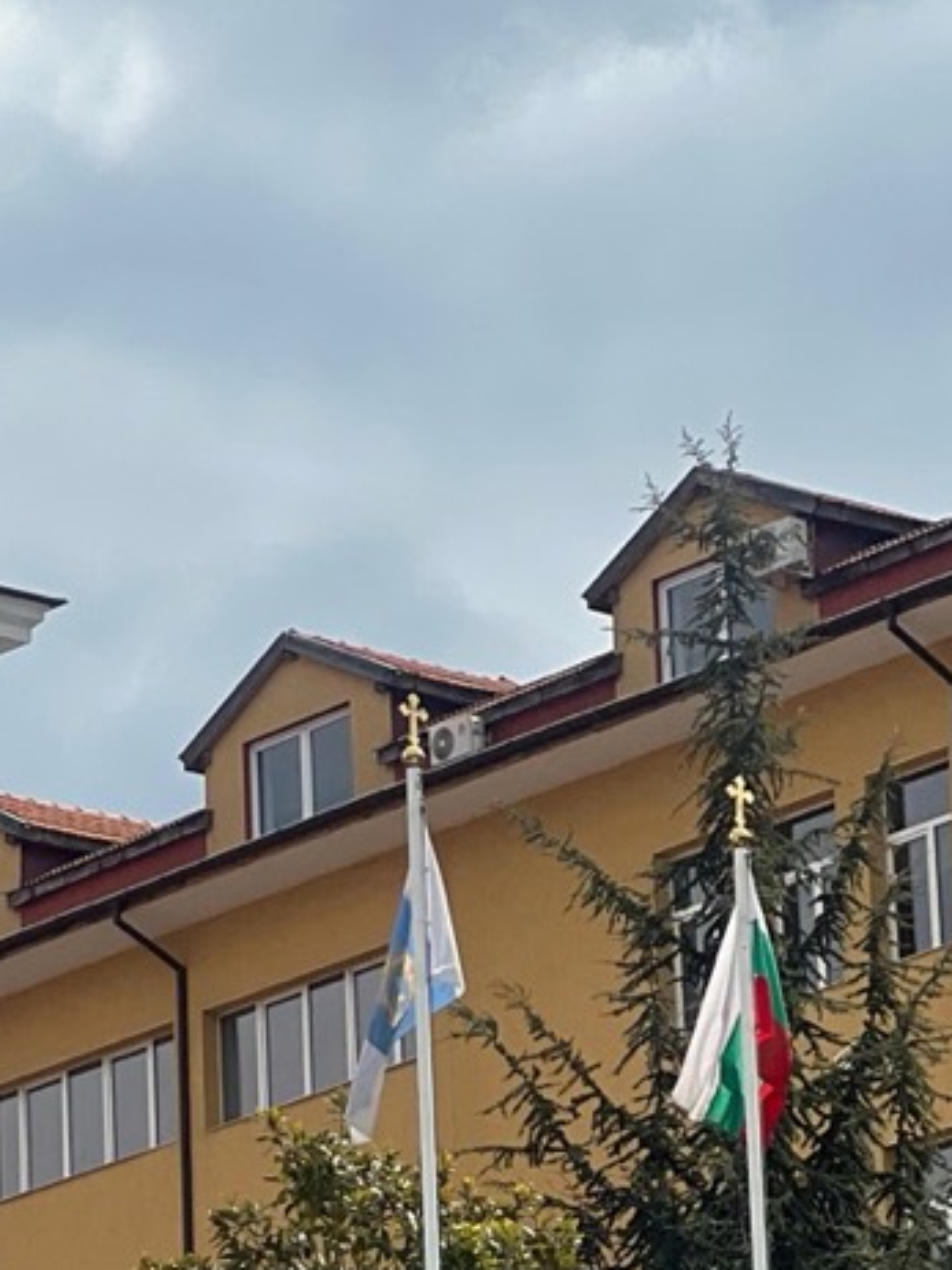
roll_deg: +0.2
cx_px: -368
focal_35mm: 233
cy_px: 1029
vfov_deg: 8.5
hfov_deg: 6.3
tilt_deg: +15.7
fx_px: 8548
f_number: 2.8
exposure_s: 1/1410
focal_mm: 9
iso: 32
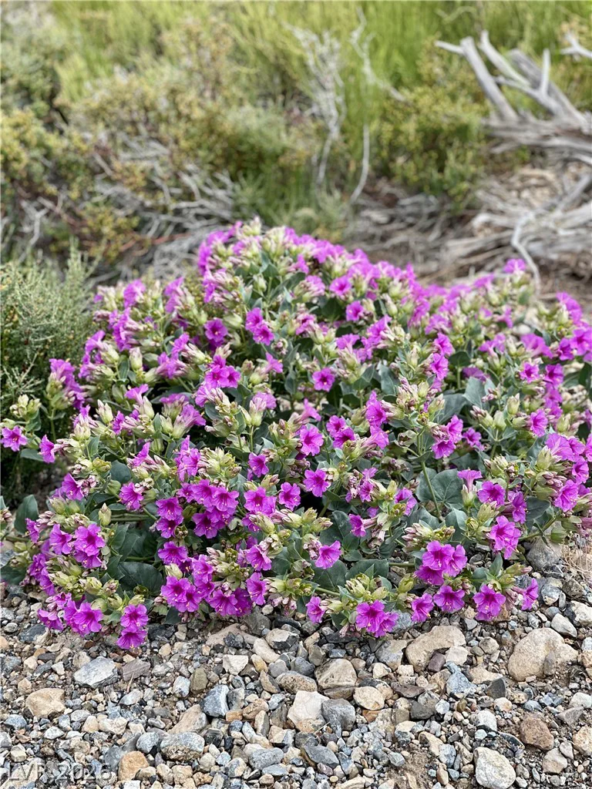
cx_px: 296
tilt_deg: -34.4
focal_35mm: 64
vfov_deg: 30.3
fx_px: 1459
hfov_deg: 22.9
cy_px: 394
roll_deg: -2.5
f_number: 2.2
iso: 32
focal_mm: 7.5
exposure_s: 1/350
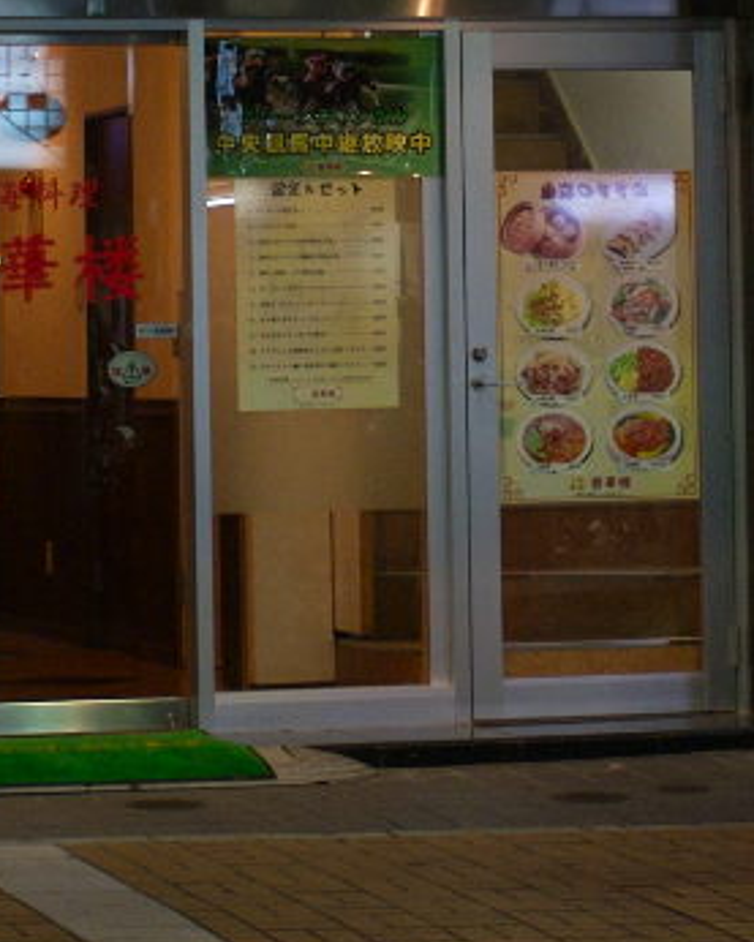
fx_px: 3402
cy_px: 291
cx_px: 332
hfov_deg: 12.6
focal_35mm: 122
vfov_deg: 15.7
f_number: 5
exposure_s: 1/15
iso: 400
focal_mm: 30
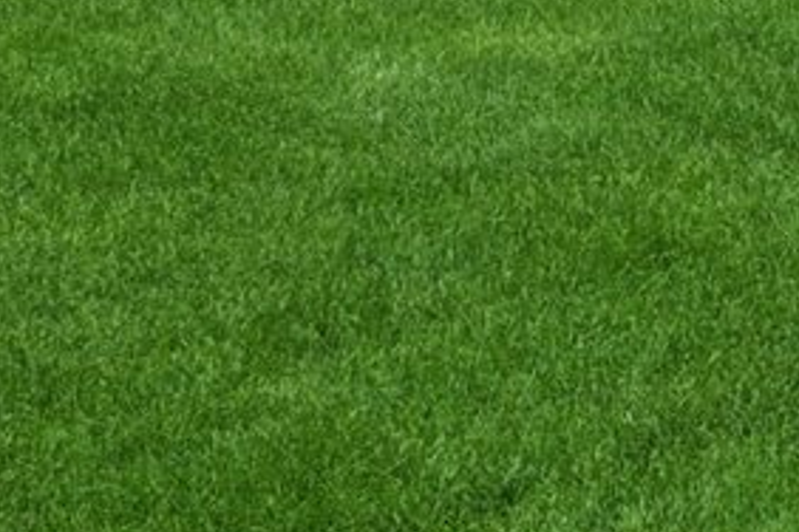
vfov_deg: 9.2
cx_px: 2210
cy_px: -621
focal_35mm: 138
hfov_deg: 11.1
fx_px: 3063
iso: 160
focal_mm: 12.7
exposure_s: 1/320
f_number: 5.6
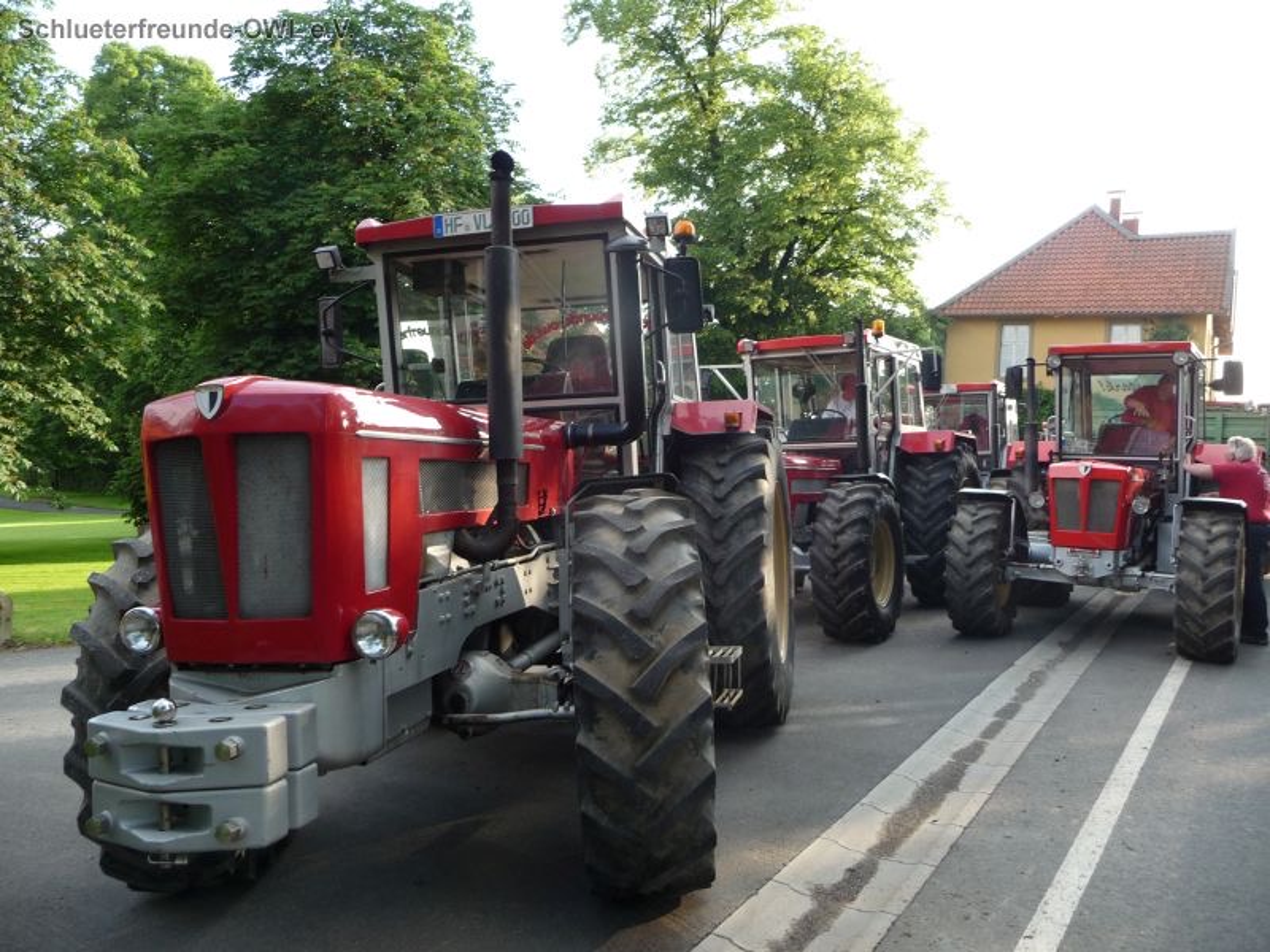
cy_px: 476
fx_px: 1027
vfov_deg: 49.7
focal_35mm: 28
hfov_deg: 63.4
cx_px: 635
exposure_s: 1/125
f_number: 3.3
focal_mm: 4.7
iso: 100
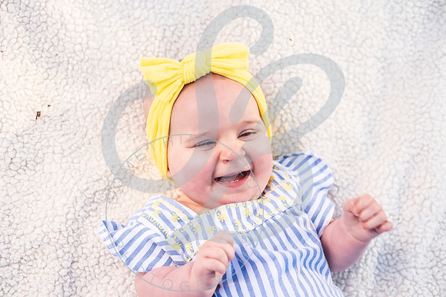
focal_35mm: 50
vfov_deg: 27.0
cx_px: 223
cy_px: 148
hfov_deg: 39.6
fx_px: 620
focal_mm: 50
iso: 100
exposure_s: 1/320
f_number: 2.8
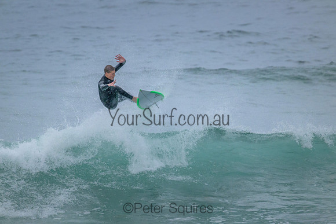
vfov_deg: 1.7
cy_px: 112
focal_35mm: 800
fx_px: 7468
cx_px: 168
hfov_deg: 2.6
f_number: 11
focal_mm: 800
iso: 3600
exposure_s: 1/1600
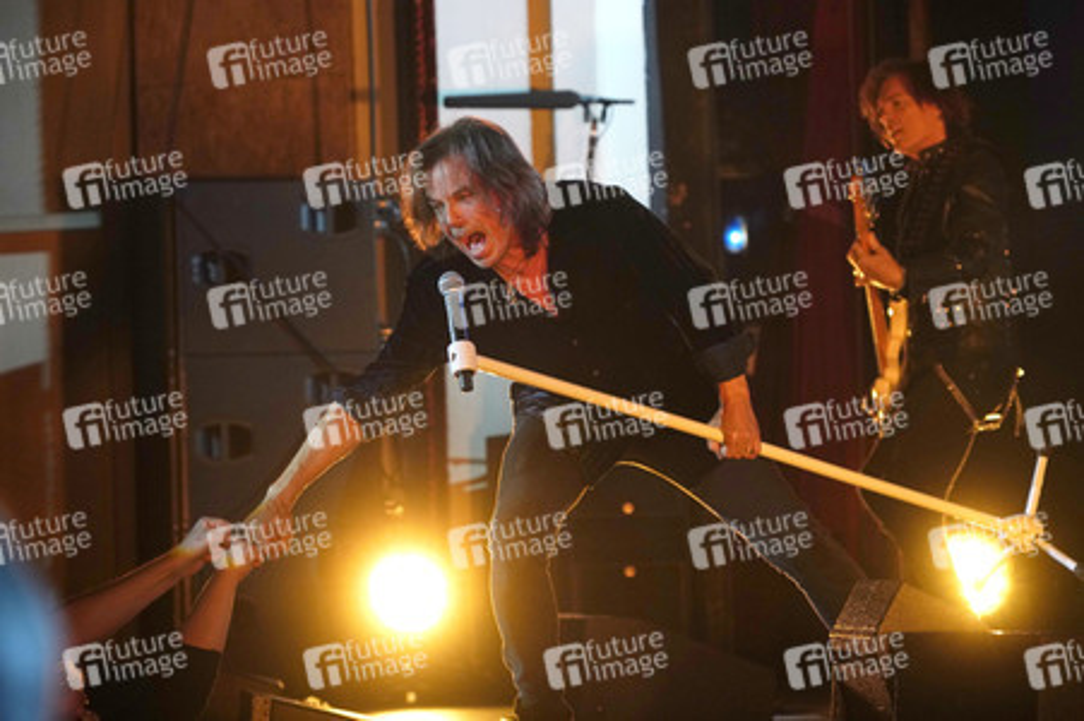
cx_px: 542
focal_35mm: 121
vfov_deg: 11.3
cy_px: 360
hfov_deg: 16.9
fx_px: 3641
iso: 1600
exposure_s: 1/320
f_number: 5.6
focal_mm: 121
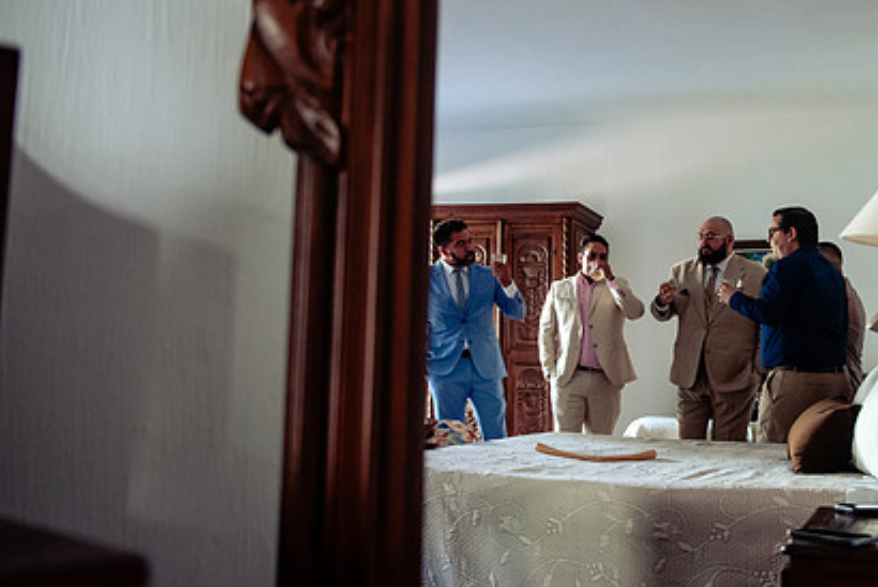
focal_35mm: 41
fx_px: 1001
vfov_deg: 32.7
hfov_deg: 46.8
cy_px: 262
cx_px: 572
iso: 2500
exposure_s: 1/125
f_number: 2.8
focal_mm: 29
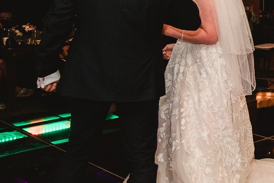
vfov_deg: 21.4
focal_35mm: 60
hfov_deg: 27.4
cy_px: -20
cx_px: 364
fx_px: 457
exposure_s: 1/125
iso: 1250
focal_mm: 16
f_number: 3.2
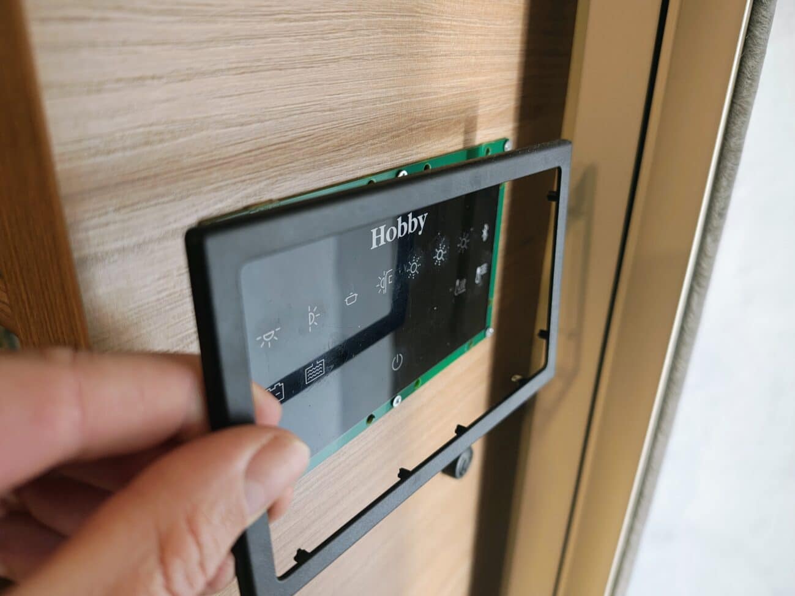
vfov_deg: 58.9
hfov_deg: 73.9
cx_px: 398
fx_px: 528
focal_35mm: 23
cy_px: 298
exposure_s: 1/100
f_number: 1.6
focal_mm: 6.57
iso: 1356
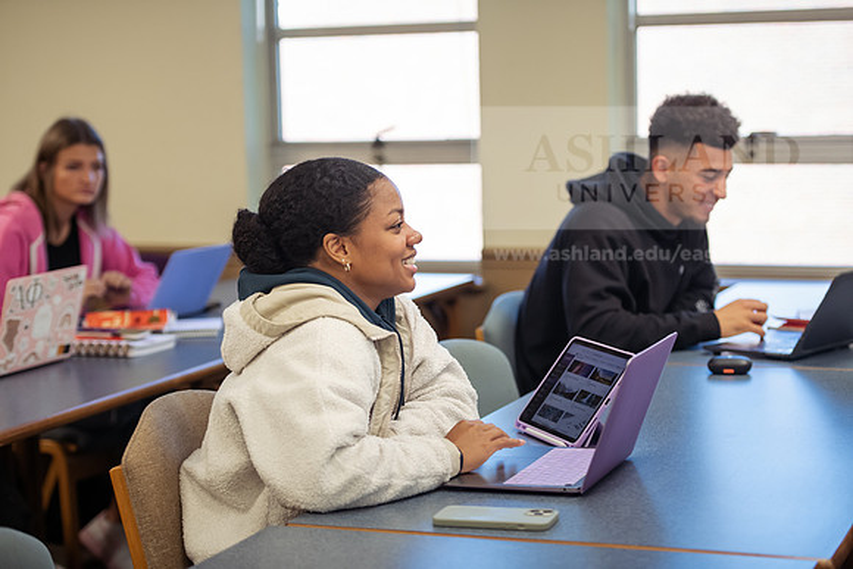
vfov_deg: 16.7
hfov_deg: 24.8
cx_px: 426
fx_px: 1943
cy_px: 284
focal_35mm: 82
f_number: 2.8
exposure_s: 1/200
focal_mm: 82
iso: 1250
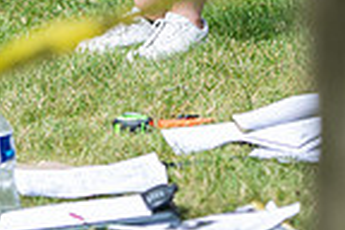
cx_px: 132
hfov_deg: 4.7
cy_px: -224
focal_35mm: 442
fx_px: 4236
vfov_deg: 3.1
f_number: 3.2
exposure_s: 1/800
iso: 160
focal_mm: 110
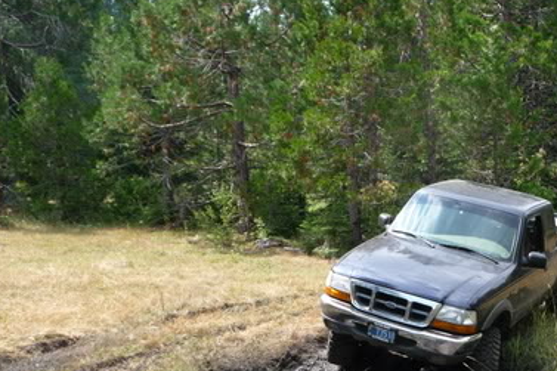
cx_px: 411
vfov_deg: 22.5
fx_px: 928
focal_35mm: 60
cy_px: 263
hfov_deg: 32.8
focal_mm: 5.6
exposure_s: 1/400
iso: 100
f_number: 3.6
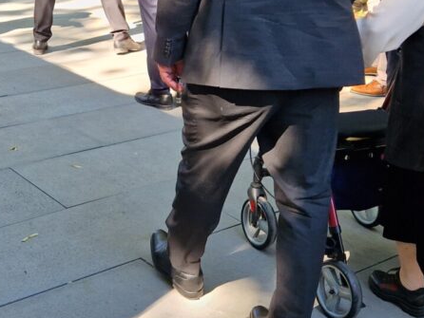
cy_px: 83
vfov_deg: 22.1
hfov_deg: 29.3
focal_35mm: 66
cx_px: 175
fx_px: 809
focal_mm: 5.4
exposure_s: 1/180
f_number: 1.8
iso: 50
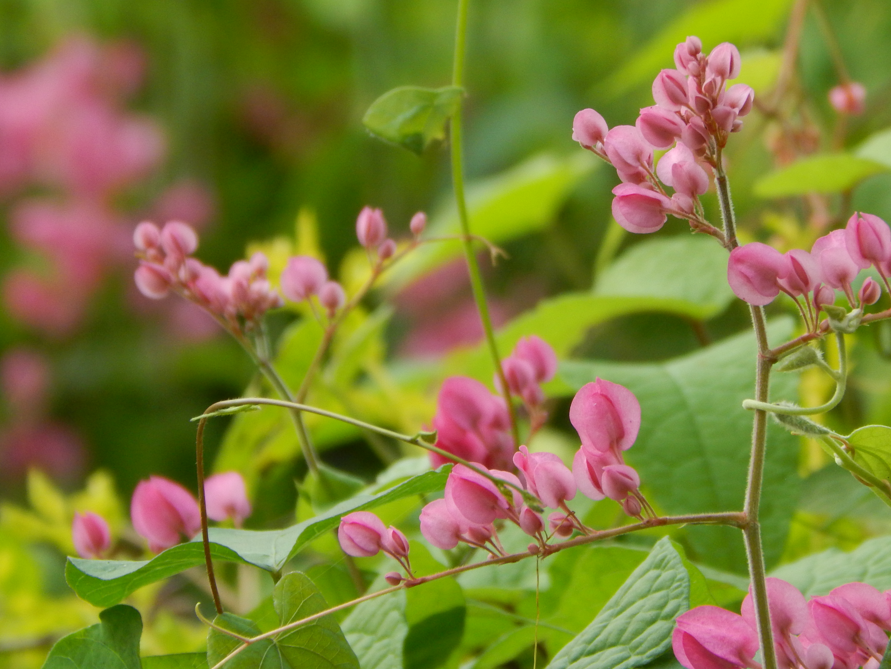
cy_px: 275
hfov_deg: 3.6
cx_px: 498
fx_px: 14003
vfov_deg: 2.7
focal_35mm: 544
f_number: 5.7
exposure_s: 1/250
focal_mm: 76.4
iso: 200
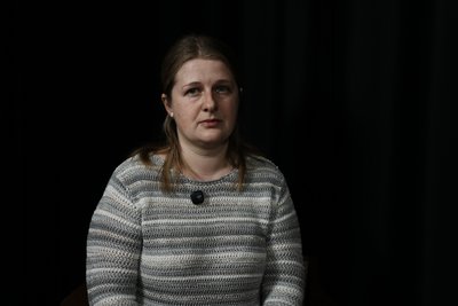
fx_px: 713
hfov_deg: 35.6
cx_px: 229
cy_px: 153
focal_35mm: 56
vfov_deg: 24.2
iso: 125
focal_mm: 56
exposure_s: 1/50
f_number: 2.8
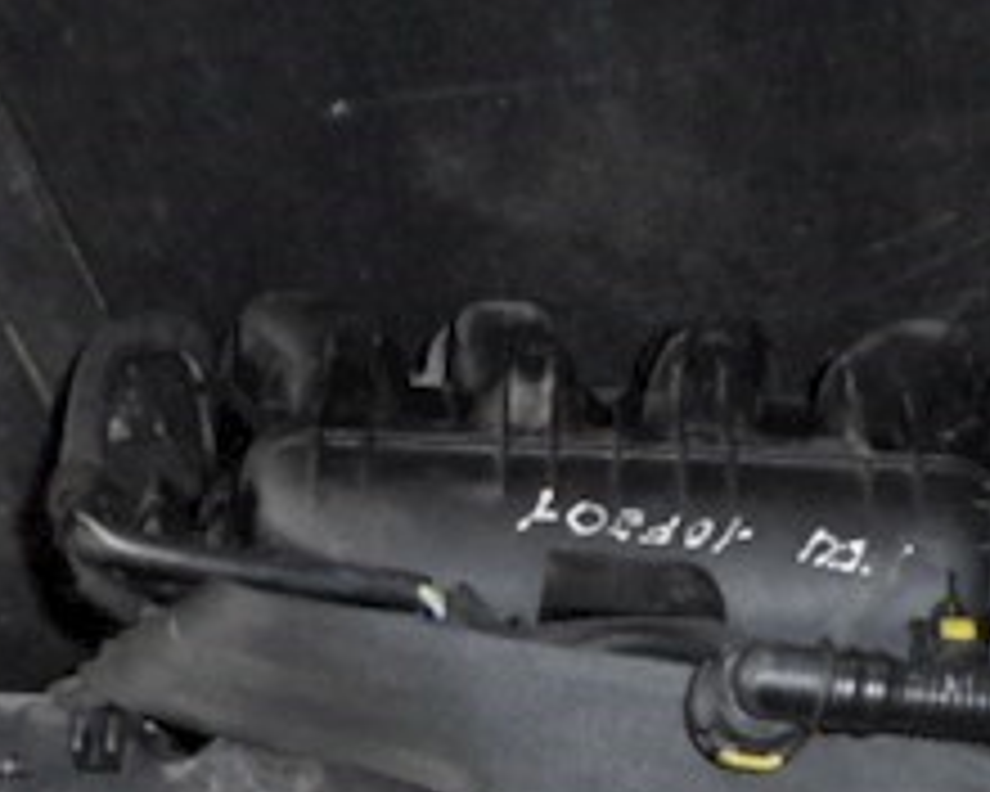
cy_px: 1071
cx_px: 540
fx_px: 1992
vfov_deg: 20.3
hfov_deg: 27.9
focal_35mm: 68
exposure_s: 1/30
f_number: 3.2
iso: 400
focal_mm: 4
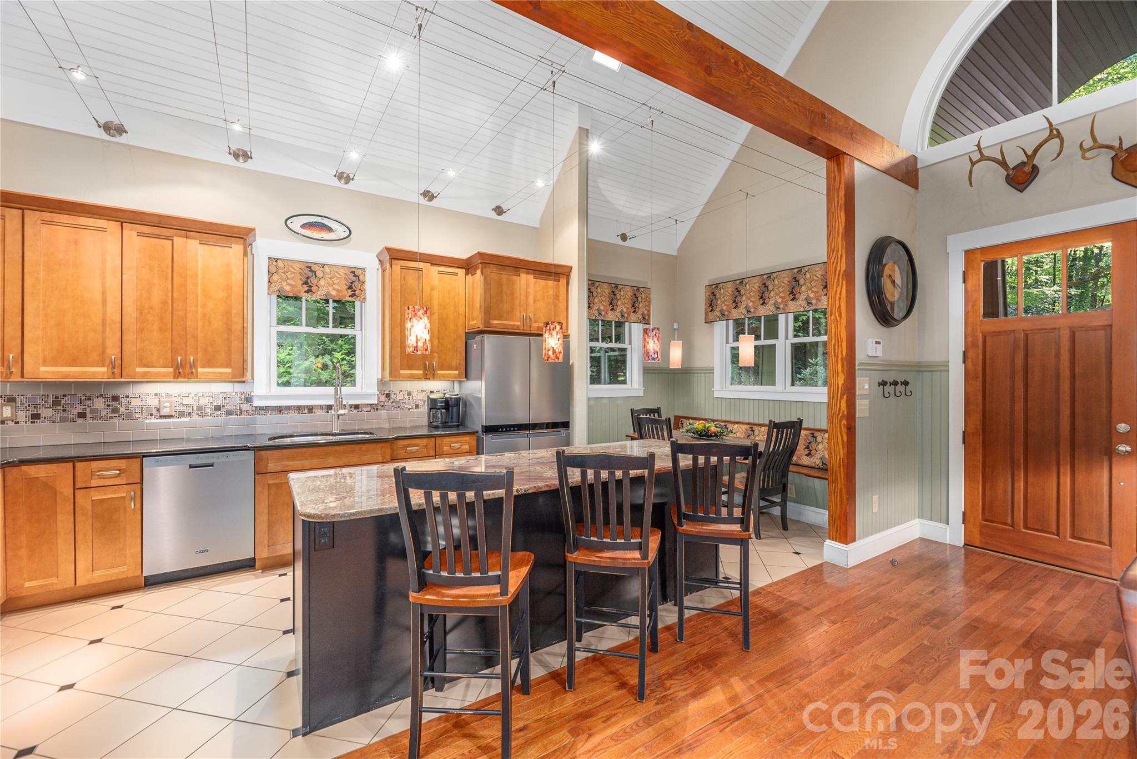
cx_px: 568
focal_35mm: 14
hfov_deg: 104.2
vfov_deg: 81.2
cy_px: 380
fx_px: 442
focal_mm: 14
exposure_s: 1/40
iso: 320
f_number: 8
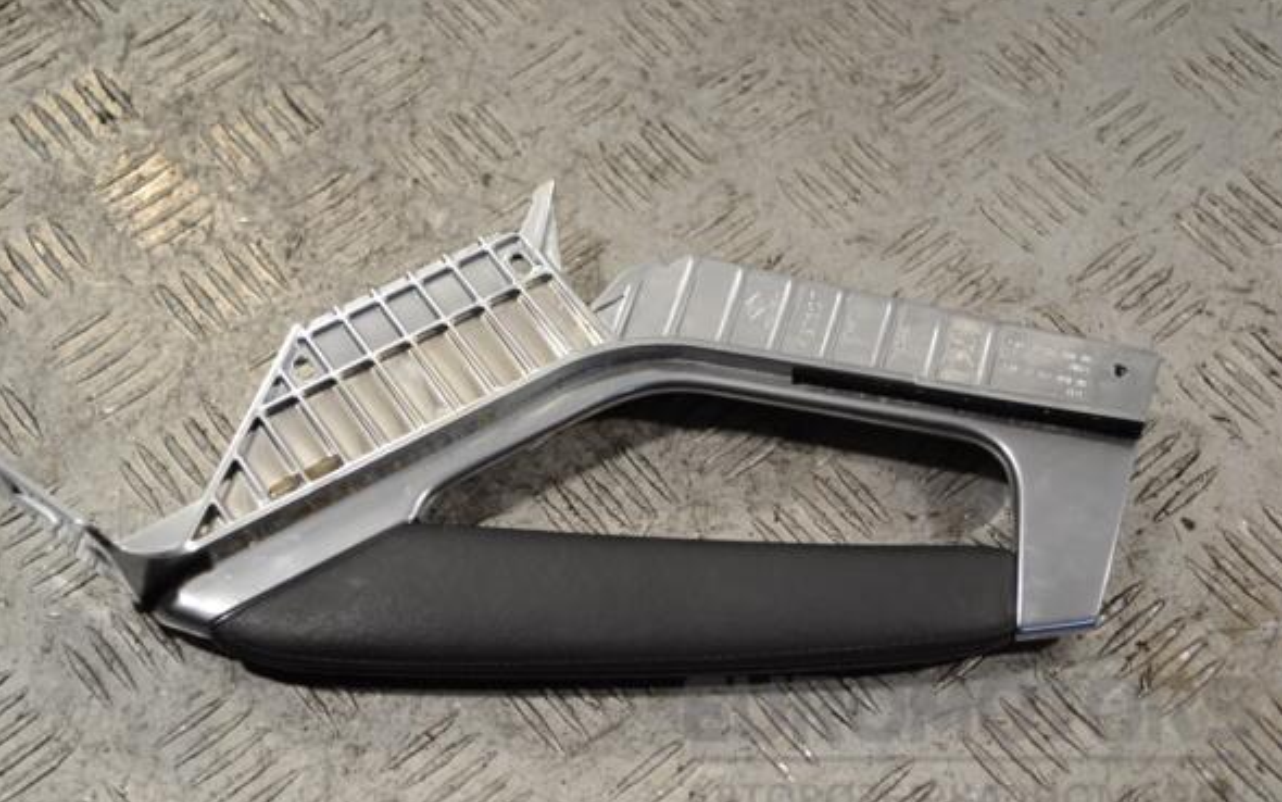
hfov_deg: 36.3
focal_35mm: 56
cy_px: 419
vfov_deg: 23.2
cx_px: 643
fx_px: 1957
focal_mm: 36
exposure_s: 1/40
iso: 100
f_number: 5
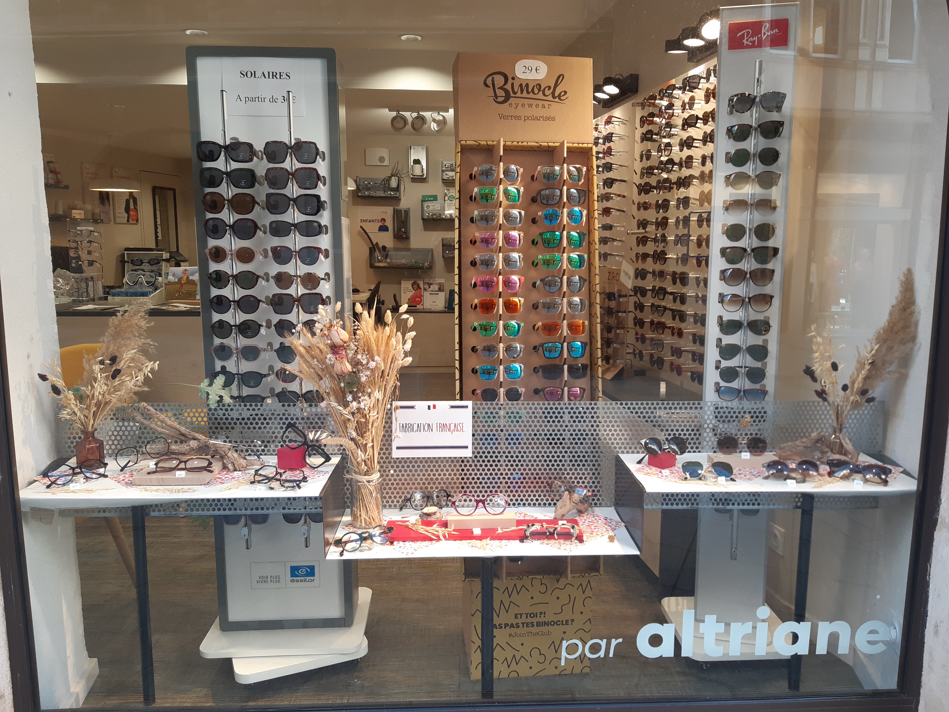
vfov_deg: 53.1
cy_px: 356
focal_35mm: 26
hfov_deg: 67.3
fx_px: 713
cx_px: 474
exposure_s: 1/100
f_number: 1.7
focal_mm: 3.92
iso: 64
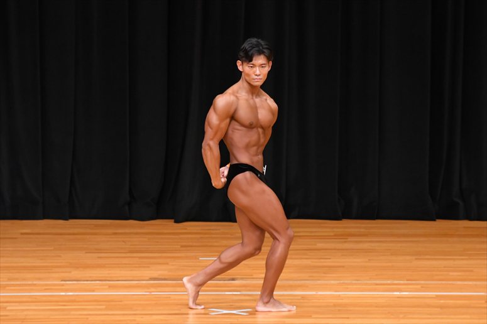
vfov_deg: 4.8
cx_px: 244
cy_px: 162
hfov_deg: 7.2
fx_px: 3854
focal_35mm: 285
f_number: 5.6
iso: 4000
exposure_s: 1/400
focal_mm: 190
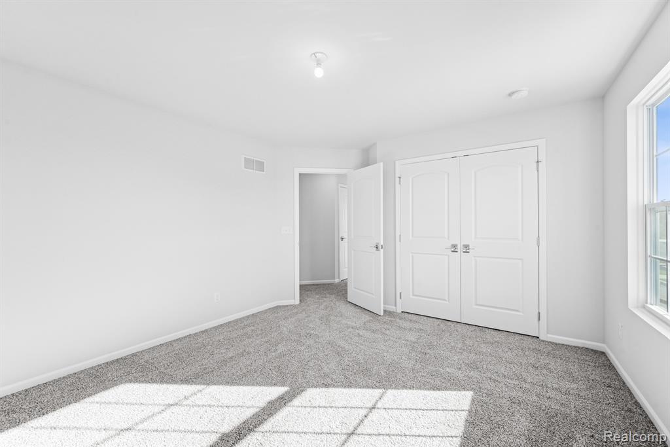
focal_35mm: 14
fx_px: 261
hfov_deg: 104.2
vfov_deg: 81.2
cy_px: 224
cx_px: 335
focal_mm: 14
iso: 100
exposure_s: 1/5
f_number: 9
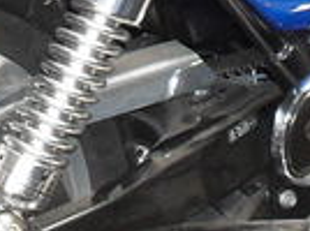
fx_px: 1868
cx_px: 301
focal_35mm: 209
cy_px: -164
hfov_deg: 9.4
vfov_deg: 6.9
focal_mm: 6.3
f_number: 3.2
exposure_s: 1/45
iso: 200
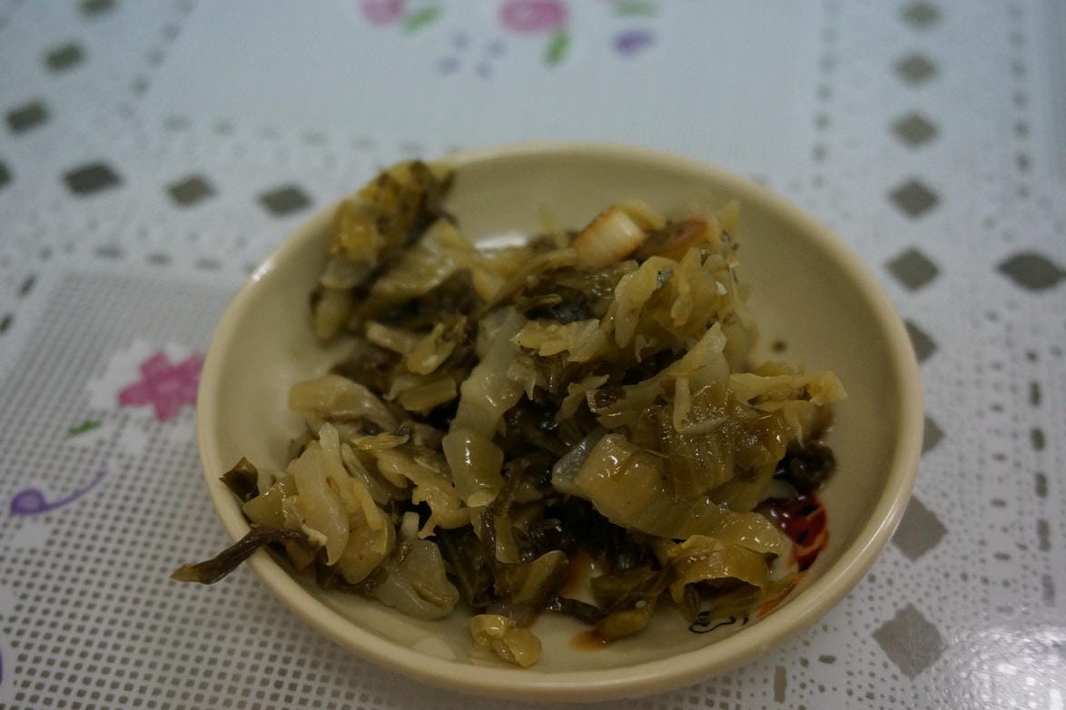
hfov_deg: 41.5
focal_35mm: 48
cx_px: 523
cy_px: 360
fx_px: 1406
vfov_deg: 28.3
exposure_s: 1/160
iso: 1600
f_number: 5
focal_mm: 31
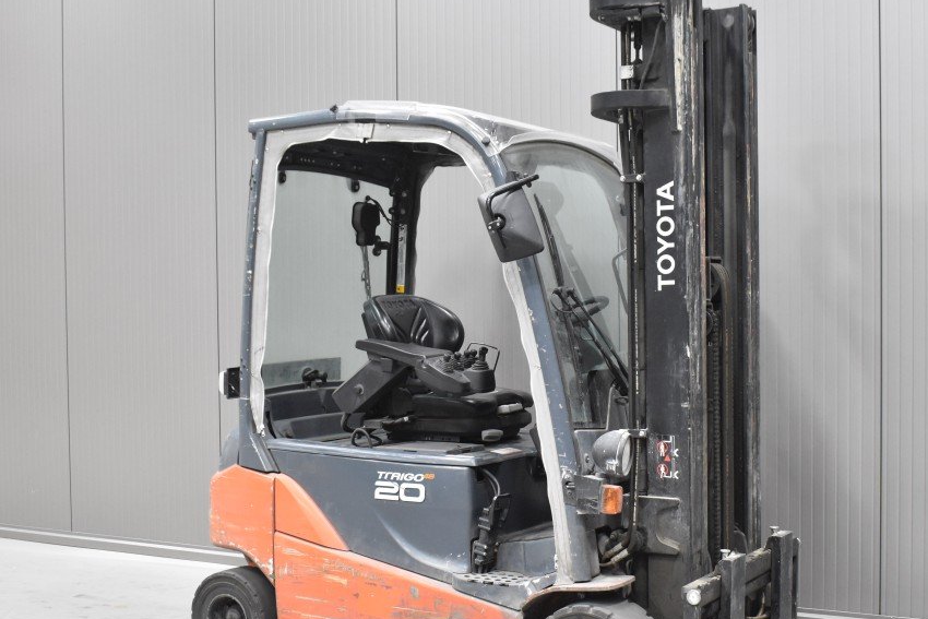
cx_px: 550
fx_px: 1256
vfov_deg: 27.6
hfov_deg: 40.4
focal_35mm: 49
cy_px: 370
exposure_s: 1/25
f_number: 5
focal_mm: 23
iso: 1600
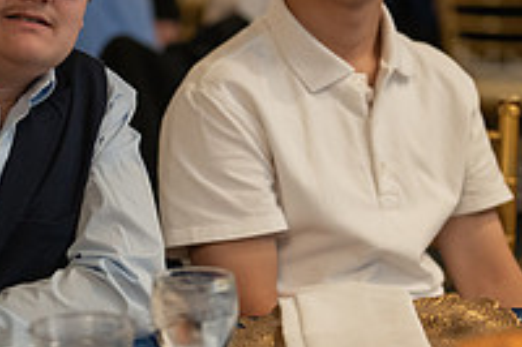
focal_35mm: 145
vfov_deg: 9.4
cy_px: 187
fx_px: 2101
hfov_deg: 14.2
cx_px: 196
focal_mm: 50
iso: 1250
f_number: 1.2
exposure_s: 1/320
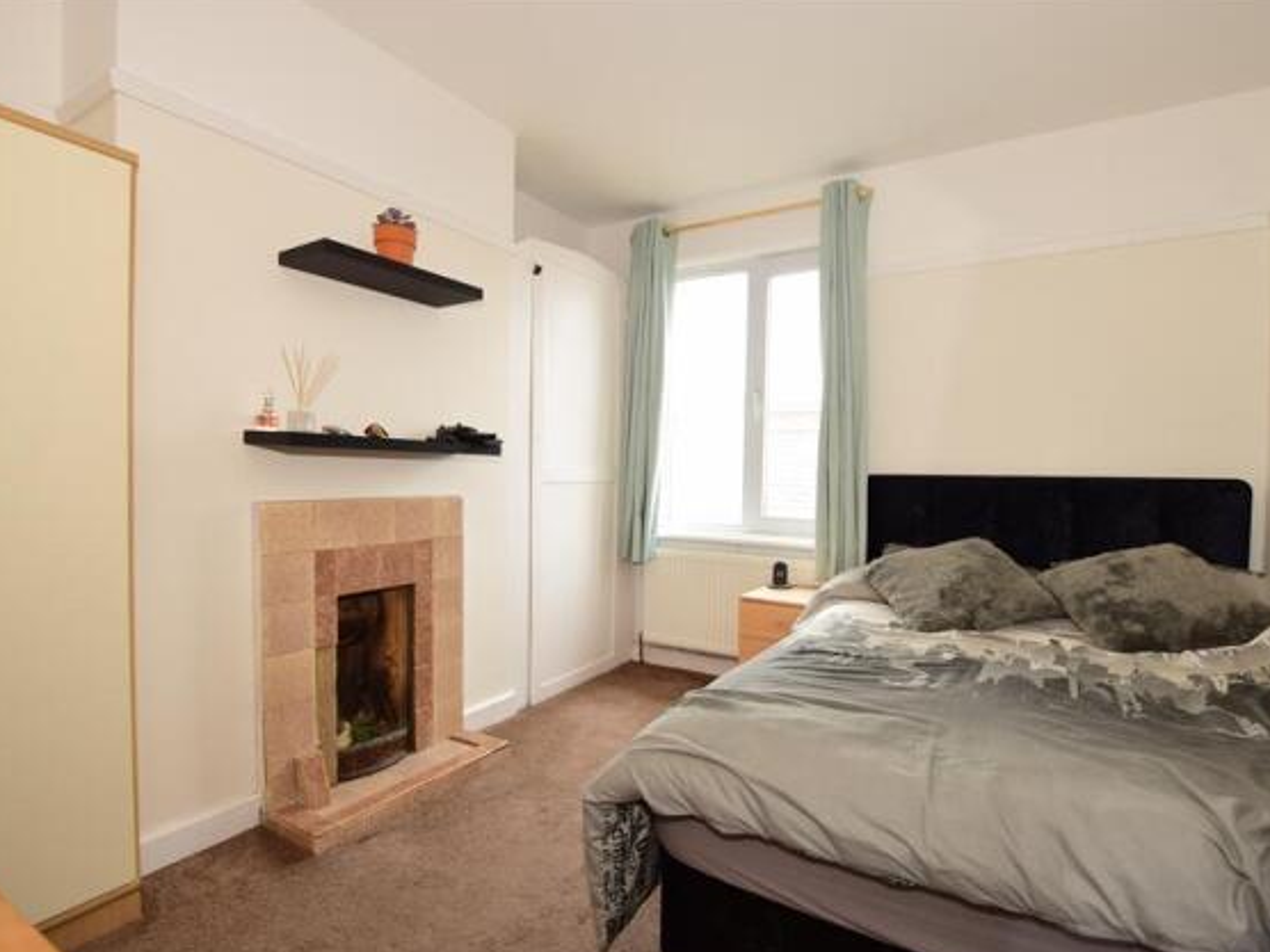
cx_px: 651
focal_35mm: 17
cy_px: 490
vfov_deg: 74.7
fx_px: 624
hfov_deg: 91.0
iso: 200
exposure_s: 1/13
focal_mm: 10
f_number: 5
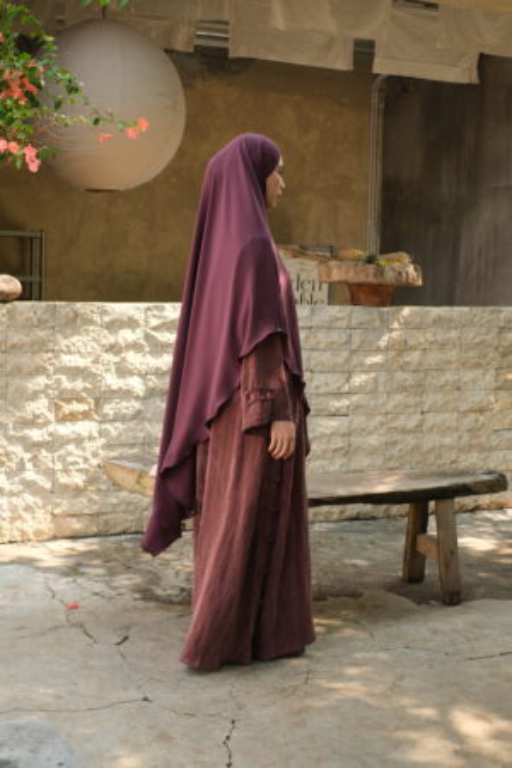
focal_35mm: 53
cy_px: 384
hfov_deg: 25.5
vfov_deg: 37.5
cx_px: 256
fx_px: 1131
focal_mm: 35
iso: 640
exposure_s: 1/250
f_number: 5.6
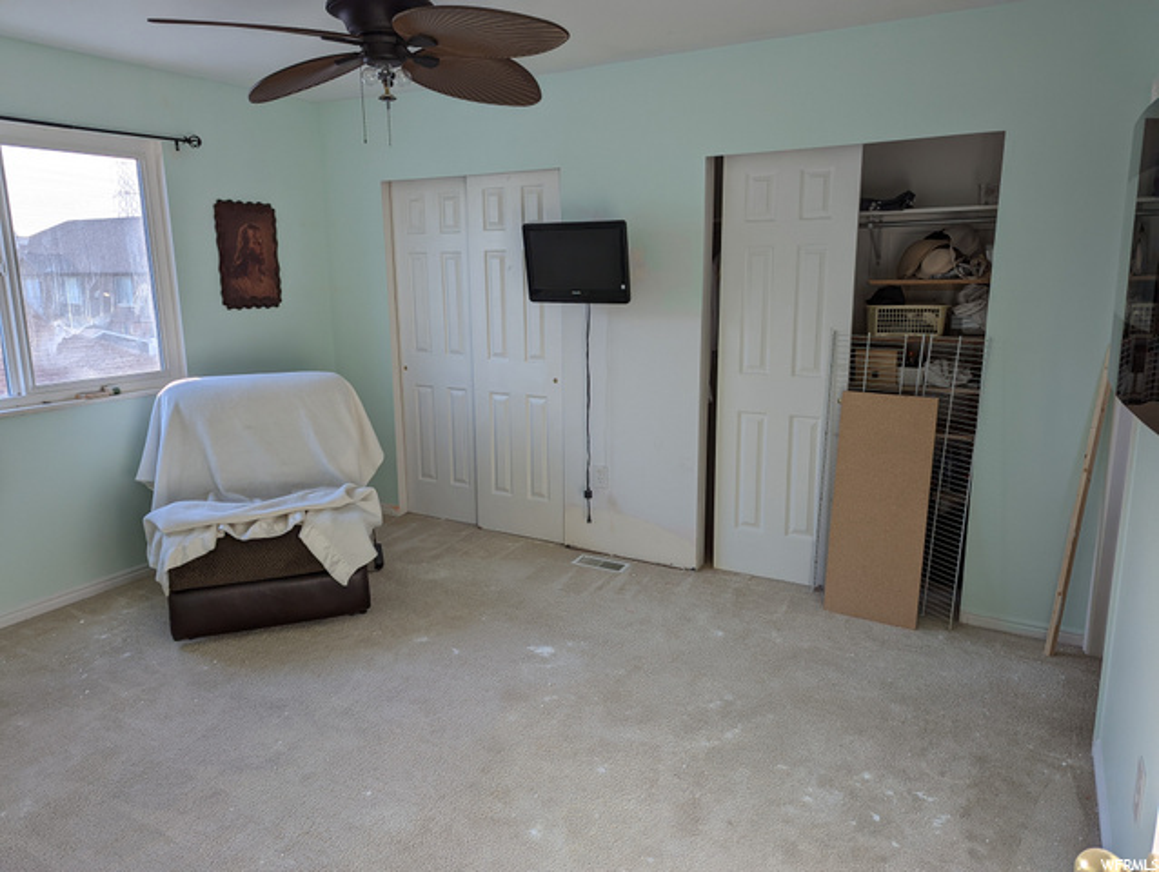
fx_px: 804
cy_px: 436
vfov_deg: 56.9
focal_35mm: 24
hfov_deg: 71.5
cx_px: 580
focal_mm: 6.81
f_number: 1.85
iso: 35
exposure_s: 1/70.2
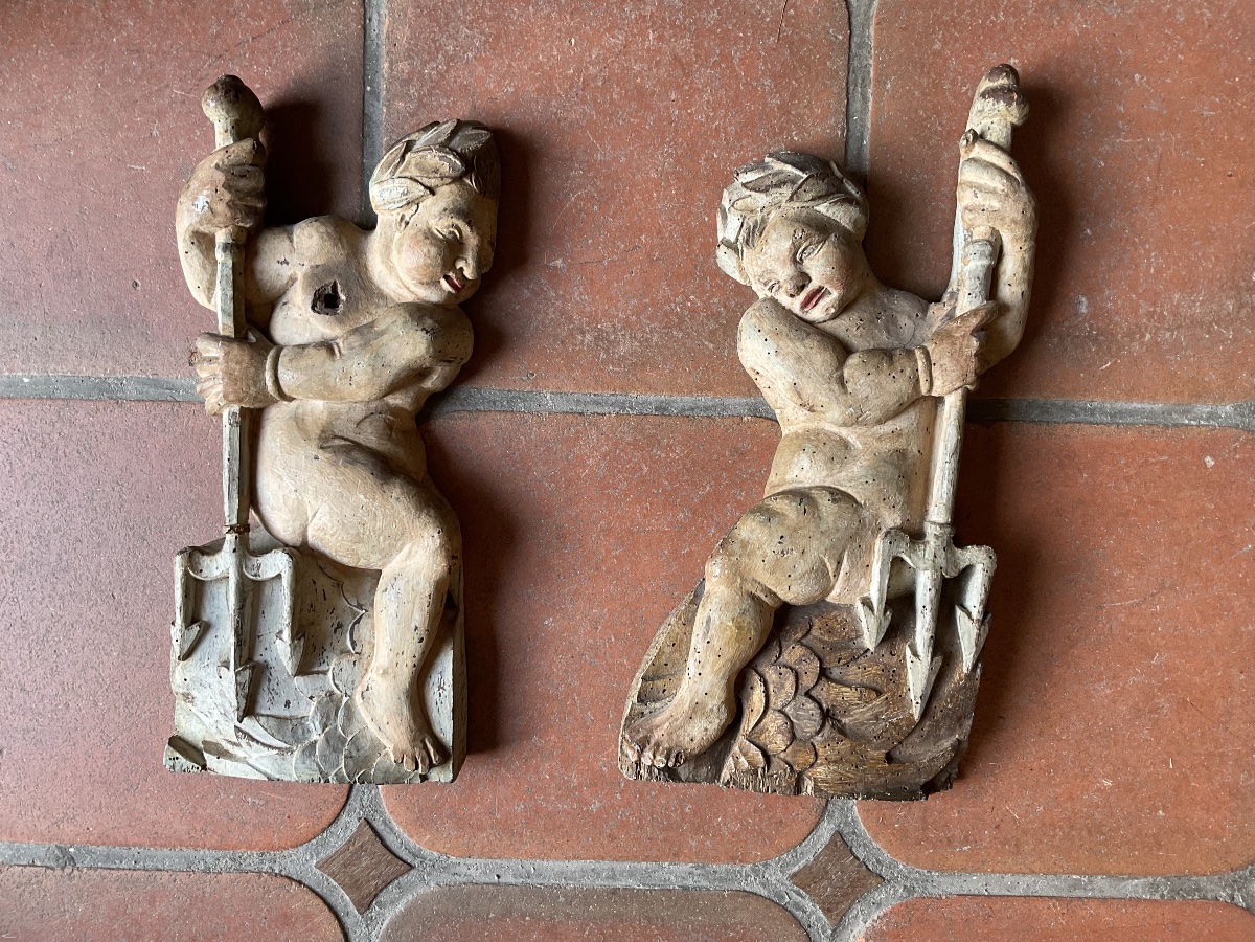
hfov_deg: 61.7
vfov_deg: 48.2
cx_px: 628
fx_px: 1051
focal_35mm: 29
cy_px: 471
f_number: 1.8
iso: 40
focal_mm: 3
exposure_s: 1/60
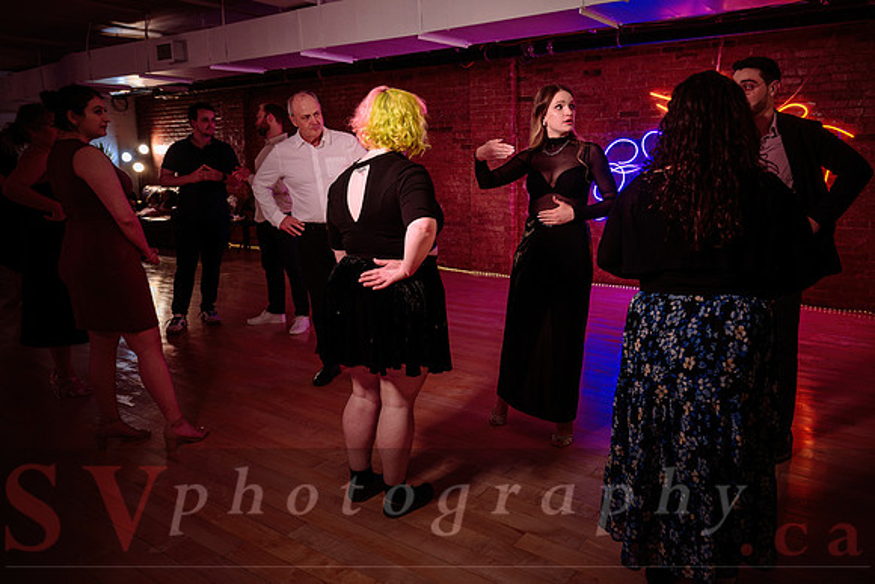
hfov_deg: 68.6
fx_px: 639
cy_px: 264
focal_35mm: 26
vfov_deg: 49.0
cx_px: 479
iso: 640
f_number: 2.8
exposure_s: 1/160
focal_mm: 24
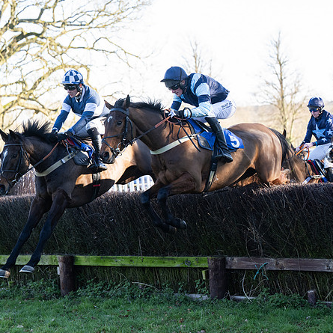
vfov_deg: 17.2
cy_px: 162
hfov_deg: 17.2
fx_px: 1099
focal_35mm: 101
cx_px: 170
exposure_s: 1/1250
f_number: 2.8
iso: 800
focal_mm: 70
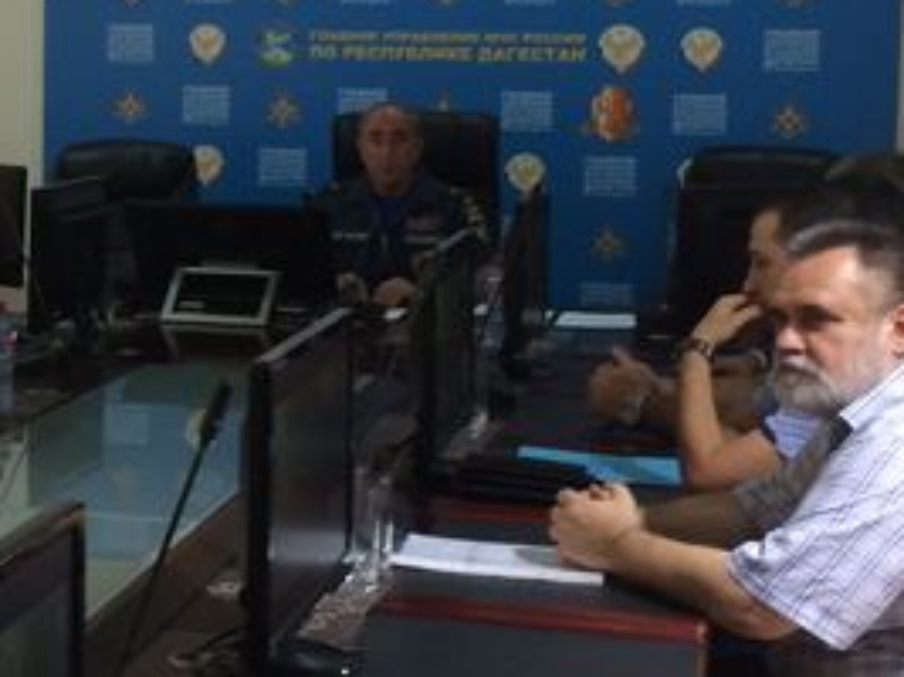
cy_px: 237
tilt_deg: -1.5
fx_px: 2271
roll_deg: -1.3
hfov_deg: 21.8
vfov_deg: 16.9
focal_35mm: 87
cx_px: 17
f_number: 2.2
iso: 160
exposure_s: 1/33
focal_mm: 4.15
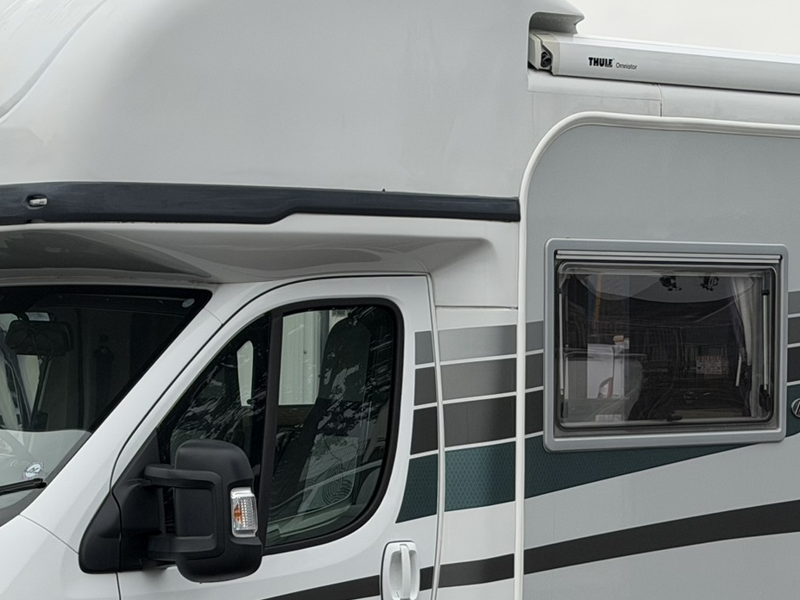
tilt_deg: -3.8
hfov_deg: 18.5
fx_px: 2451
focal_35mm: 106
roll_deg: -0.5
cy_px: 494
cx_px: 354
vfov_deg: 13.9
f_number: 1.78
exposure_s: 1/2208
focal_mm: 6.76
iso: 64
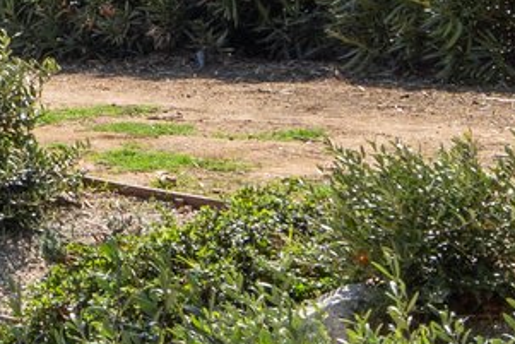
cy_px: -163
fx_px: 2819
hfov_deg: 8.7
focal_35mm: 197
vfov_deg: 6.9
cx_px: -1001
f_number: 10
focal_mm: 29
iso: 125
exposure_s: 1/160
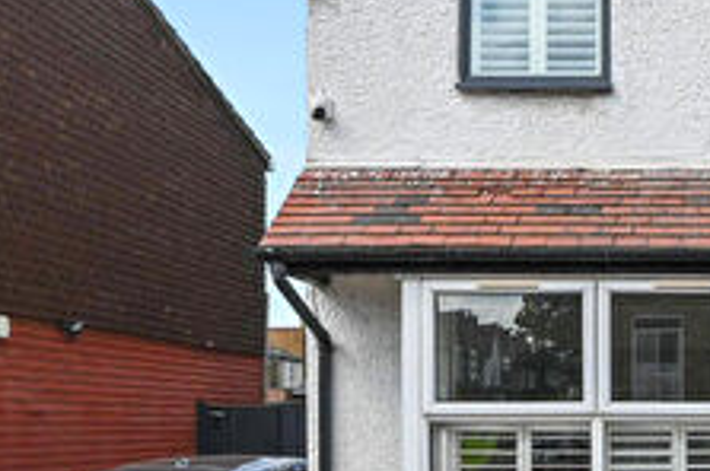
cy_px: 162
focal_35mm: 44
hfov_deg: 41.0
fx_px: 867
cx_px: 643
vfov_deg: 30.2
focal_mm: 14
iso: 640
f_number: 8
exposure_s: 1/1250
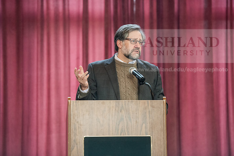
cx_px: 117
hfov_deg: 12.8
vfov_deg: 8.6
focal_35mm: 160
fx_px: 1040
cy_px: 78
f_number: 3.2
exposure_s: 1/200
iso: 3200
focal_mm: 160
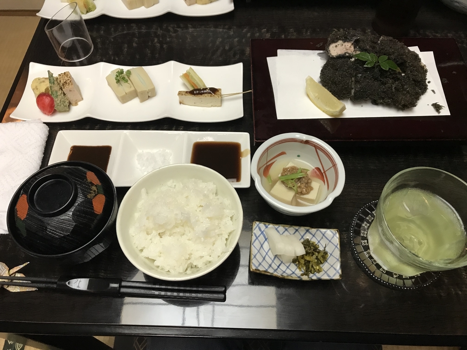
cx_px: 234
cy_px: 175
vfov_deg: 49.7
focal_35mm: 28
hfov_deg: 63.4
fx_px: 378
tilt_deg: -59.5
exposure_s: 1/15
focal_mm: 3.99
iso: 40
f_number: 1.8
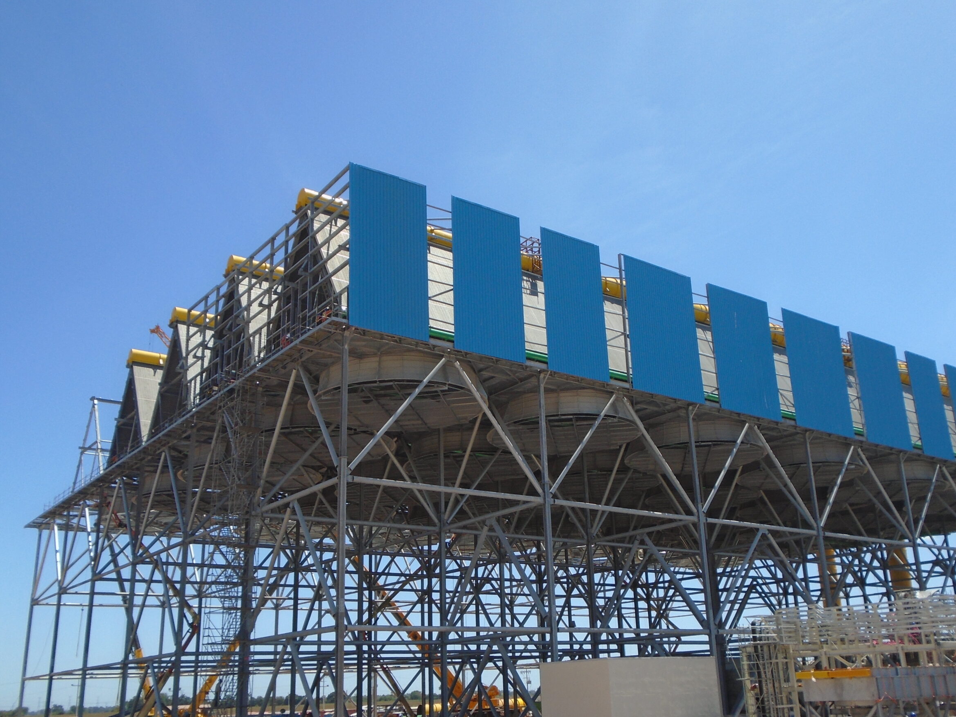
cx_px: 511
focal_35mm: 34
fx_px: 939
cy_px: 383
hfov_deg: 53.9
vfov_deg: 41.8
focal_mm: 5.5
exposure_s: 1/1000
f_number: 3.5
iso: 100
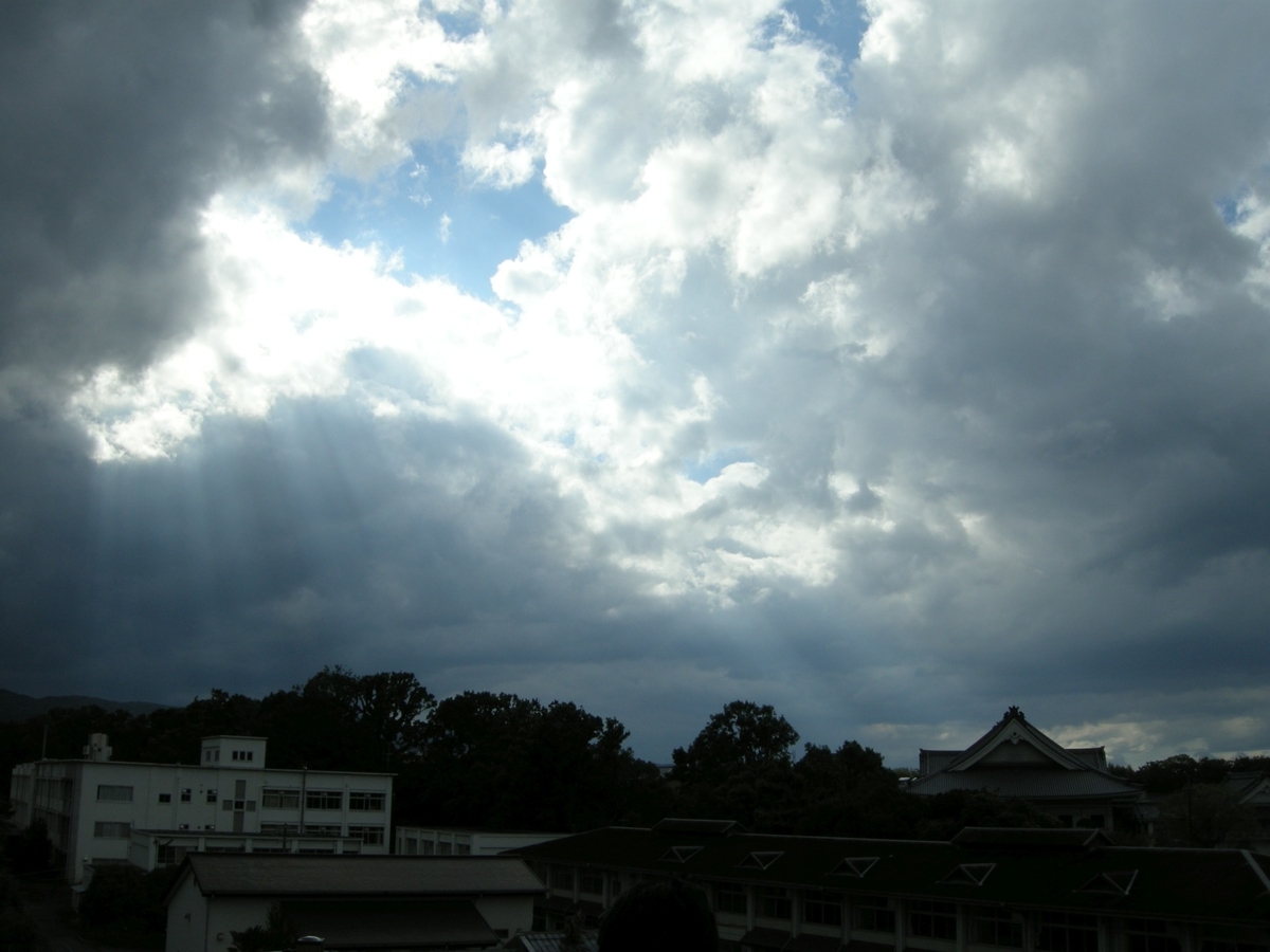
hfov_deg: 52.6
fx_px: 1284
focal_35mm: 35
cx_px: 635
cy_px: 476
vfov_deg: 40.7
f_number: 6.8
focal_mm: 7.5
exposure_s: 1/468
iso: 64
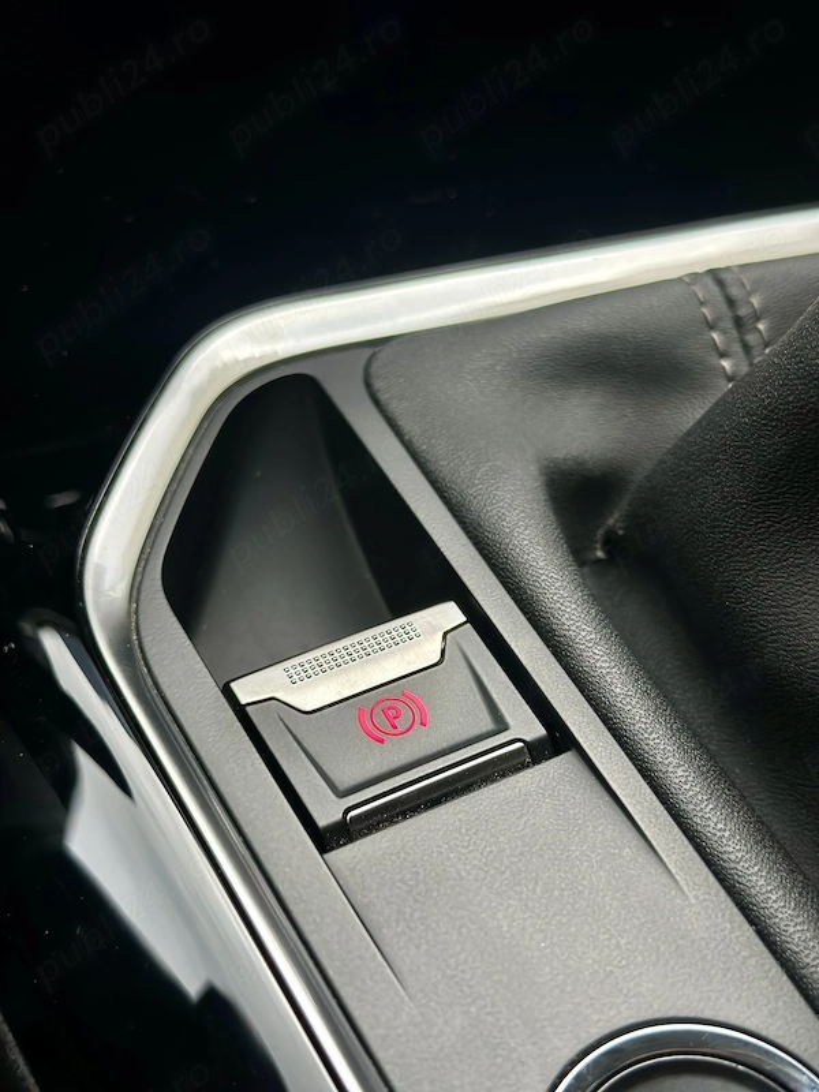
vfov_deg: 39.7
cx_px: 410
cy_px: 546
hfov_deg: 30.3
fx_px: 1514
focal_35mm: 48
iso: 80
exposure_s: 1/366
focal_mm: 6.86
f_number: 1.78
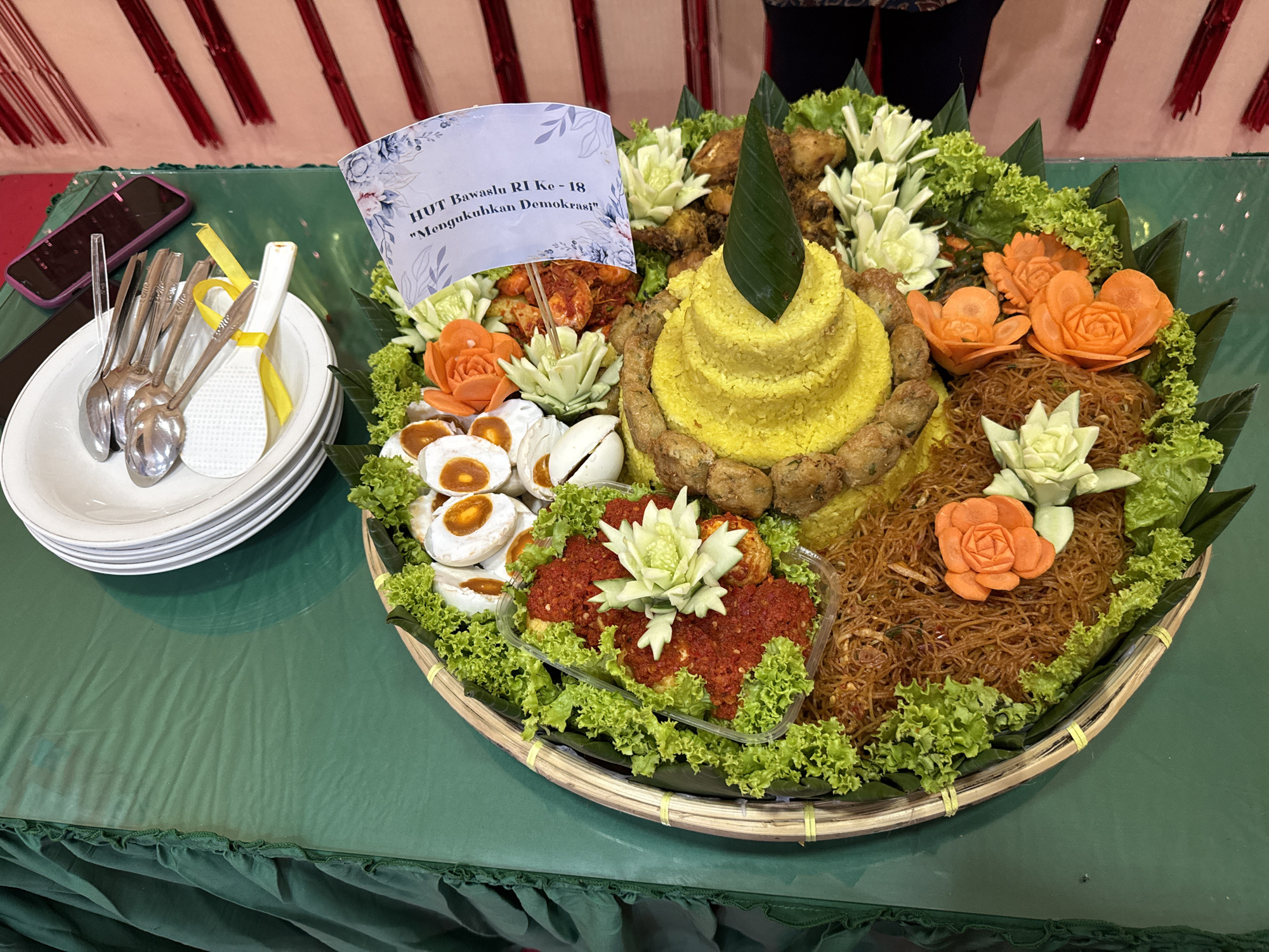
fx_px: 880
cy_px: 476
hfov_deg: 71.6
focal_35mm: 24
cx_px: 634
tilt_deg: -56.2
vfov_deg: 56.8
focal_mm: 6.76
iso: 320
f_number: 1.78
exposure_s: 1/50
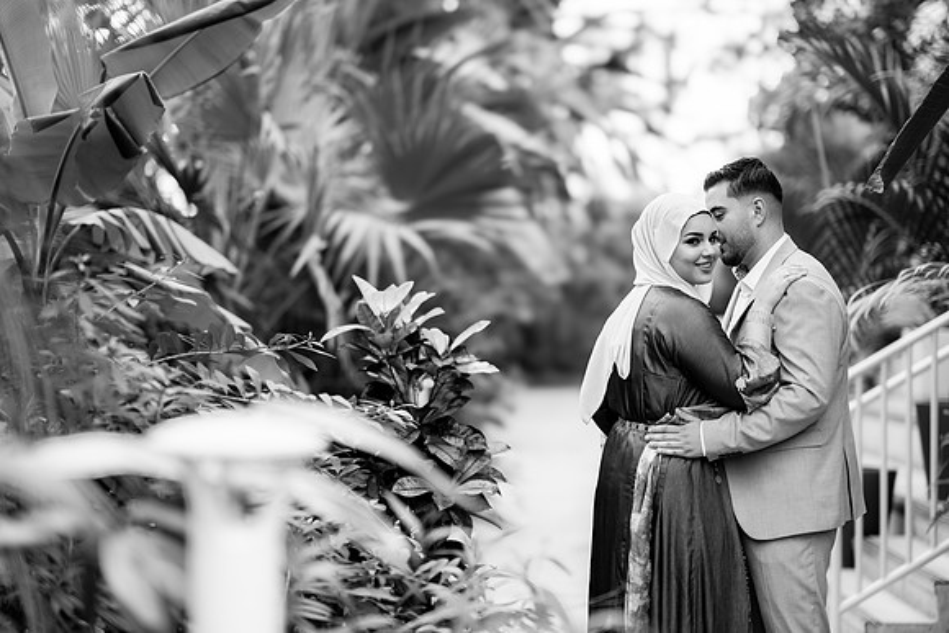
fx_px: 2241
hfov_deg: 23.9
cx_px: 474
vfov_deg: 16.1
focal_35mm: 85
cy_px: 316
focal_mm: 85
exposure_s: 1/400
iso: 100
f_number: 1.4
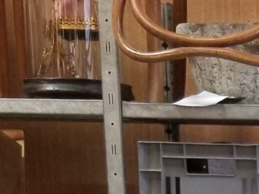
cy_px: 449
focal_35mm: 143
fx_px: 1070
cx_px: 417
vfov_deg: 9.4
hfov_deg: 12.9
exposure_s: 1/33
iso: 200
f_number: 1.7
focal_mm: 4.25
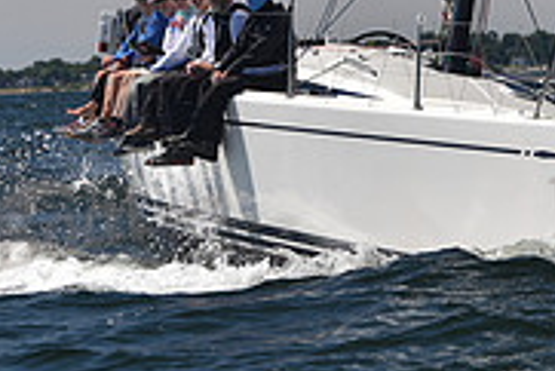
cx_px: 392
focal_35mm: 294
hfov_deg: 7.0
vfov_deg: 4.7
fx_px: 4536
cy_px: 41
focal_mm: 92
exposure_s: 1/800
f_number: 5
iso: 200
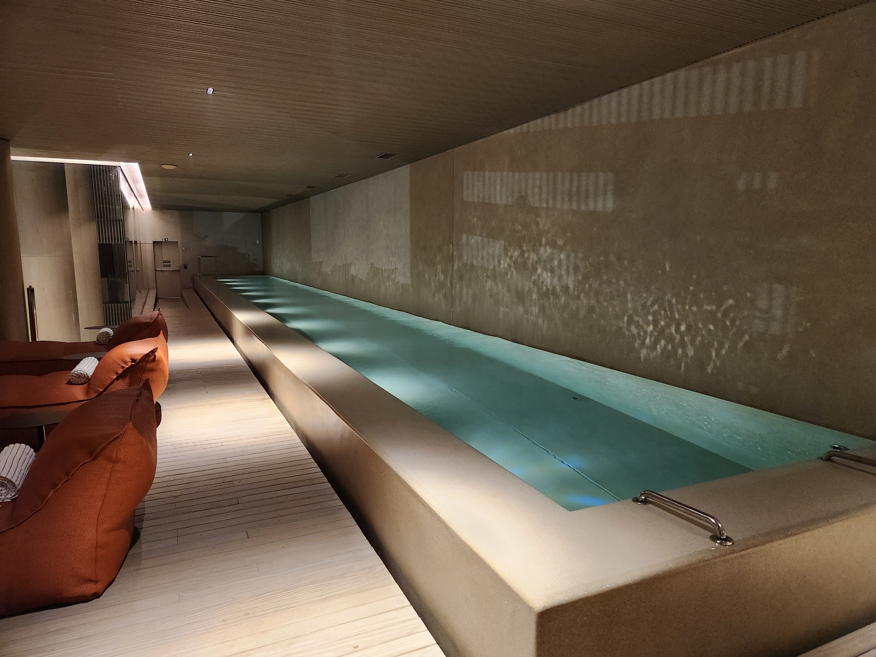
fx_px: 582
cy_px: 328
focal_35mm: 23
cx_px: 438
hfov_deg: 73.9
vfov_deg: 58.9
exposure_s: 1/60
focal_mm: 5.4
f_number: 1.8
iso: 640
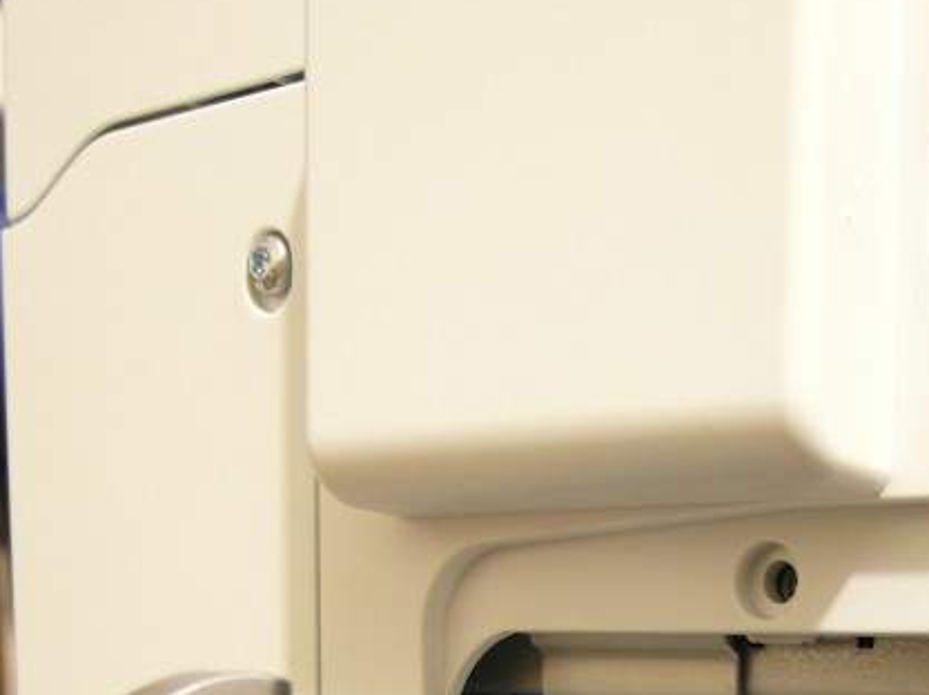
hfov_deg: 31.3
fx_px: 1582
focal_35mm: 59
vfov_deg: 22.9
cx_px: 820
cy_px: 822
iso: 200
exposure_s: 1/15
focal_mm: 5.2
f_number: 1.8
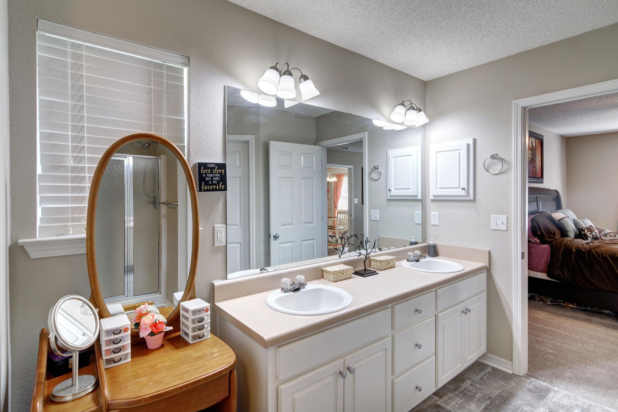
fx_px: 292
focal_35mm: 17
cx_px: 322
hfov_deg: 93.2
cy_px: 196
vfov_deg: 70.4
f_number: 7.1
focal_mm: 11
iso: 400
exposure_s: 1/125
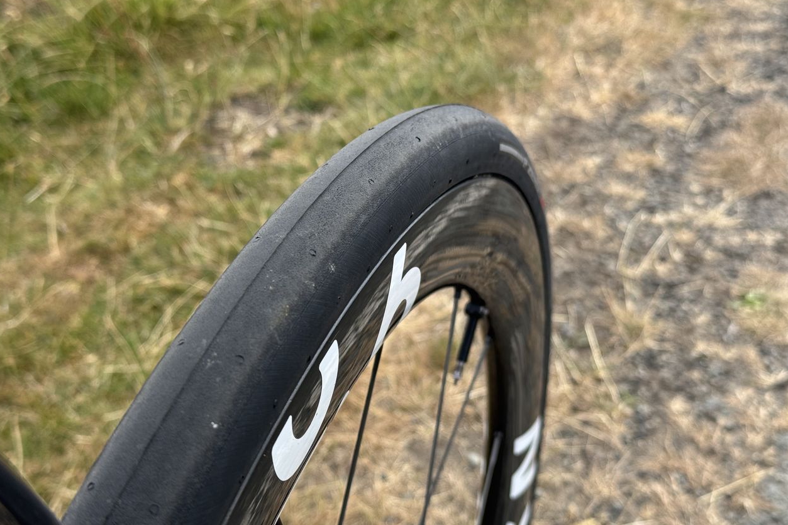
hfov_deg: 38.9
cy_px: 284
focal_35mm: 51
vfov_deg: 26.5
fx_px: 1116
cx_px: 398
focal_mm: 6.76
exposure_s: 1/1560
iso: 64
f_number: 1.78
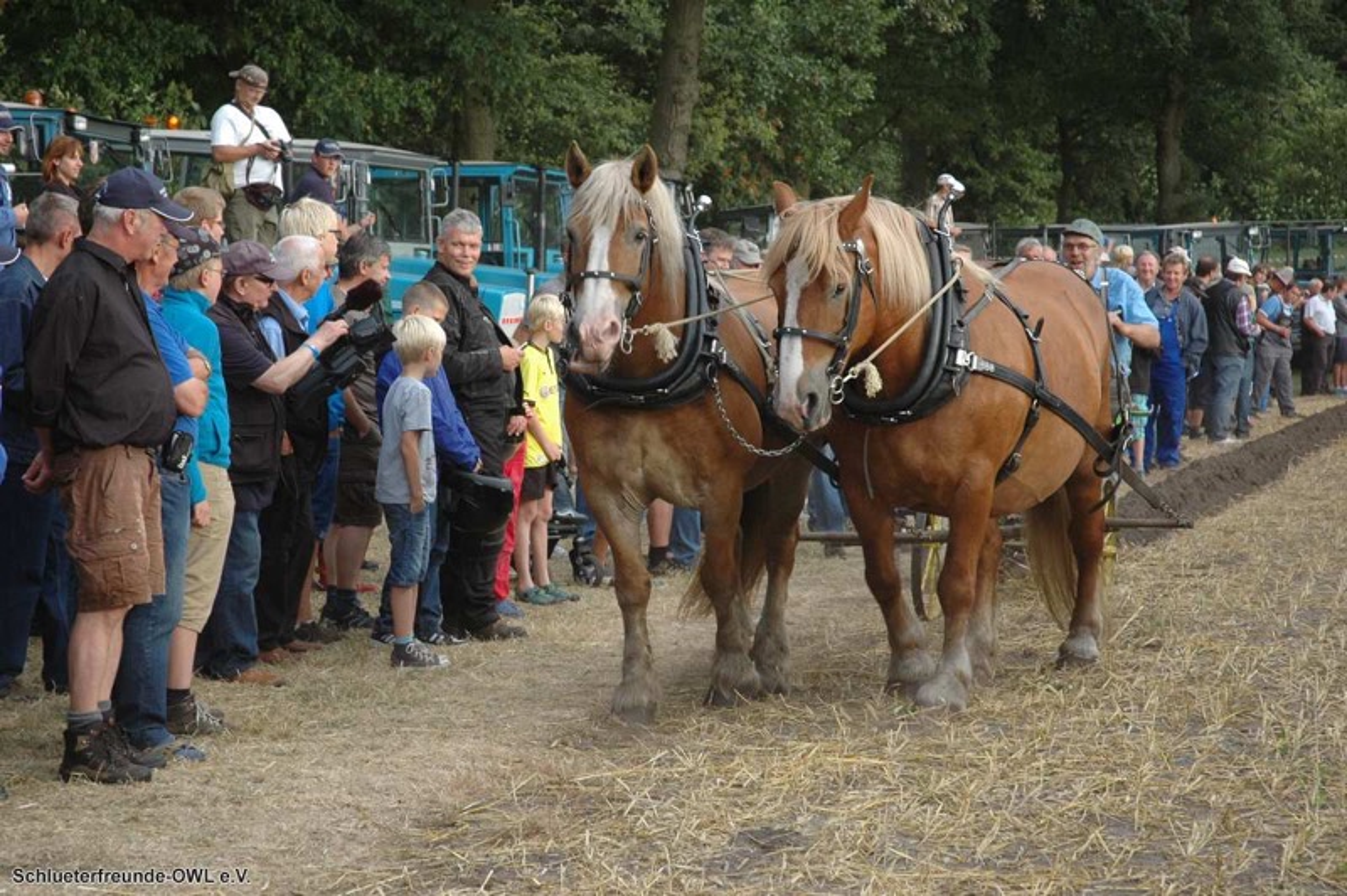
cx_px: 674
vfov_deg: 16.5
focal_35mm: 82
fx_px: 3084
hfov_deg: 24.6
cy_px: 448
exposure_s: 1/125
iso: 400
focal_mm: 55
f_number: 5.6
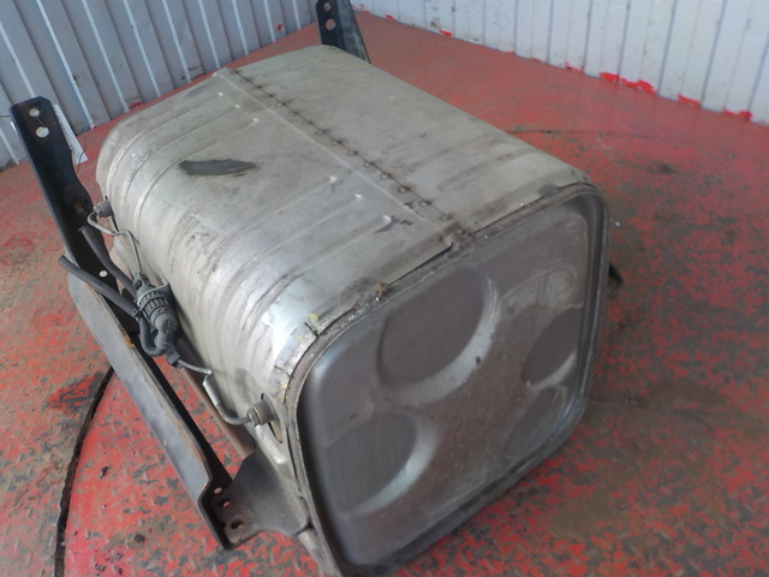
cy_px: 288
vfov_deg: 46.8
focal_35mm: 30
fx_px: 666
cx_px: 384
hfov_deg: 60.0
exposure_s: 1/60
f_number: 3.3
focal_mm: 4.1
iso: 125
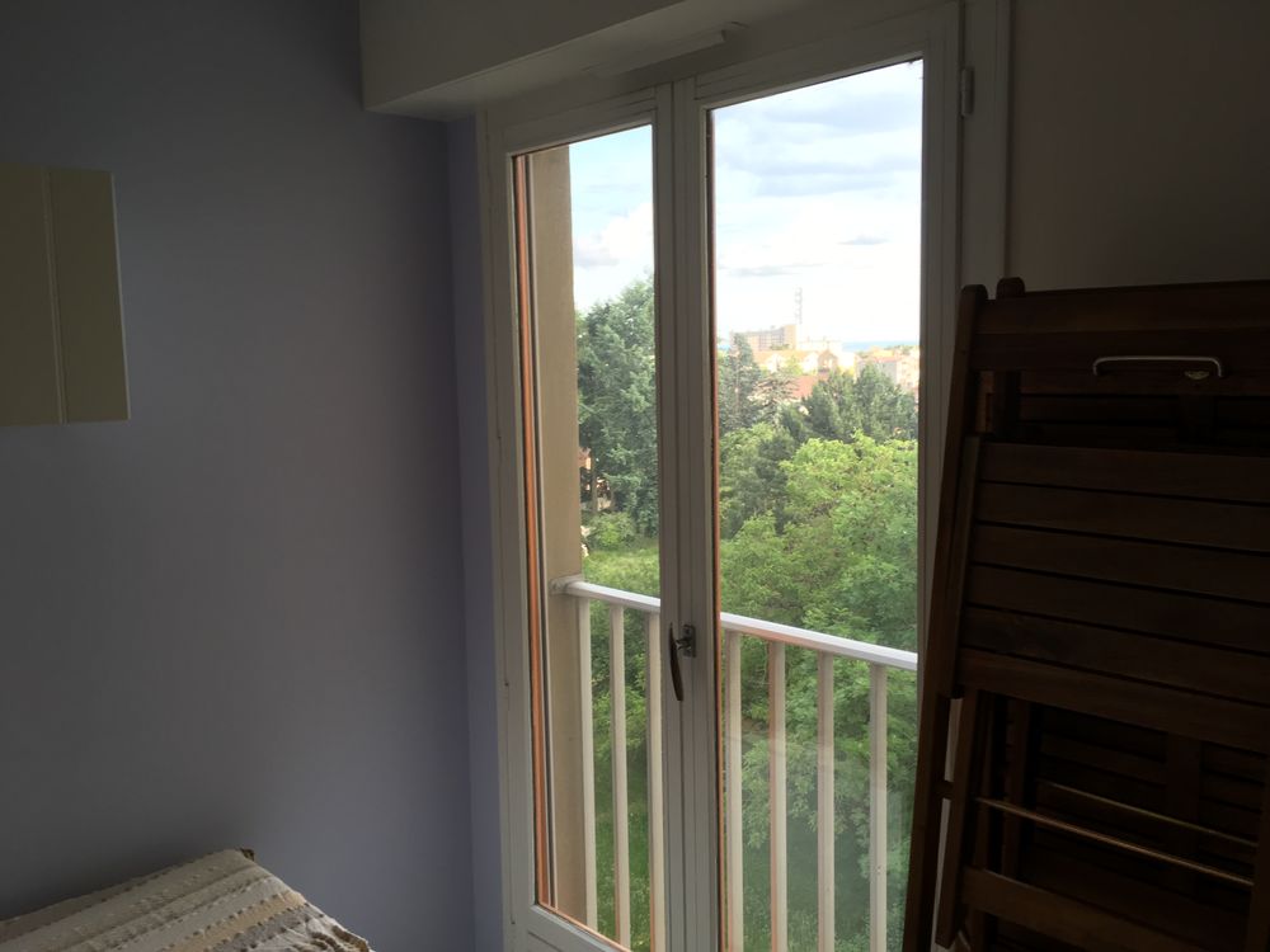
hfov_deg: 61.7
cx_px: 635
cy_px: 476
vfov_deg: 48.2
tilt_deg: -7.3
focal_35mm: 29
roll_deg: +2.4
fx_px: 1064
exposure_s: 1/100
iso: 40
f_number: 2.2
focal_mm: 4.15
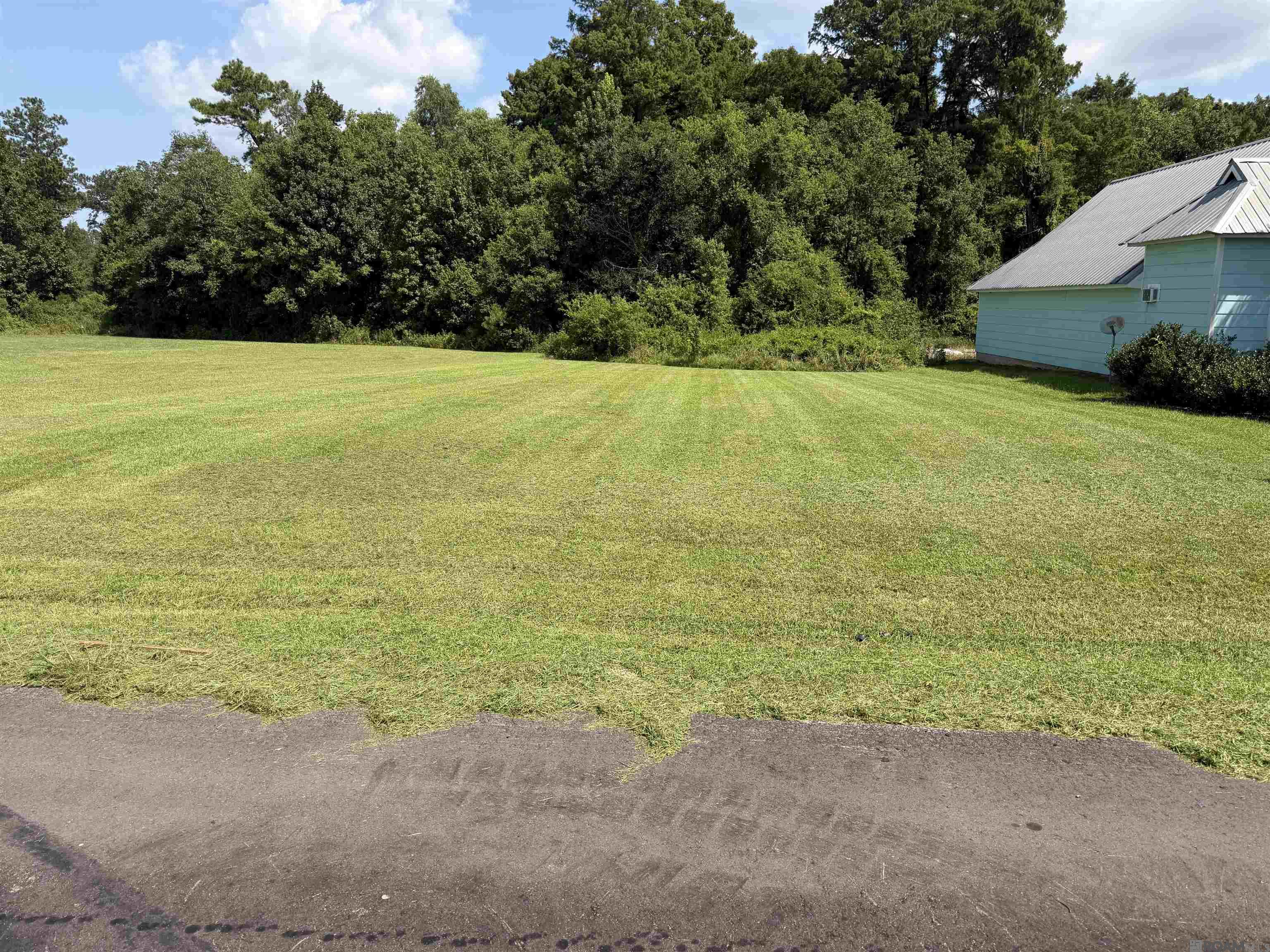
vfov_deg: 56.8
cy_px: 476
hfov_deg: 71.6
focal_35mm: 24
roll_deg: -0.3
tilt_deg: -6.6
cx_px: 635
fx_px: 881
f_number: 1.78
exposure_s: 1/3953
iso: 80
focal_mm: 6.76
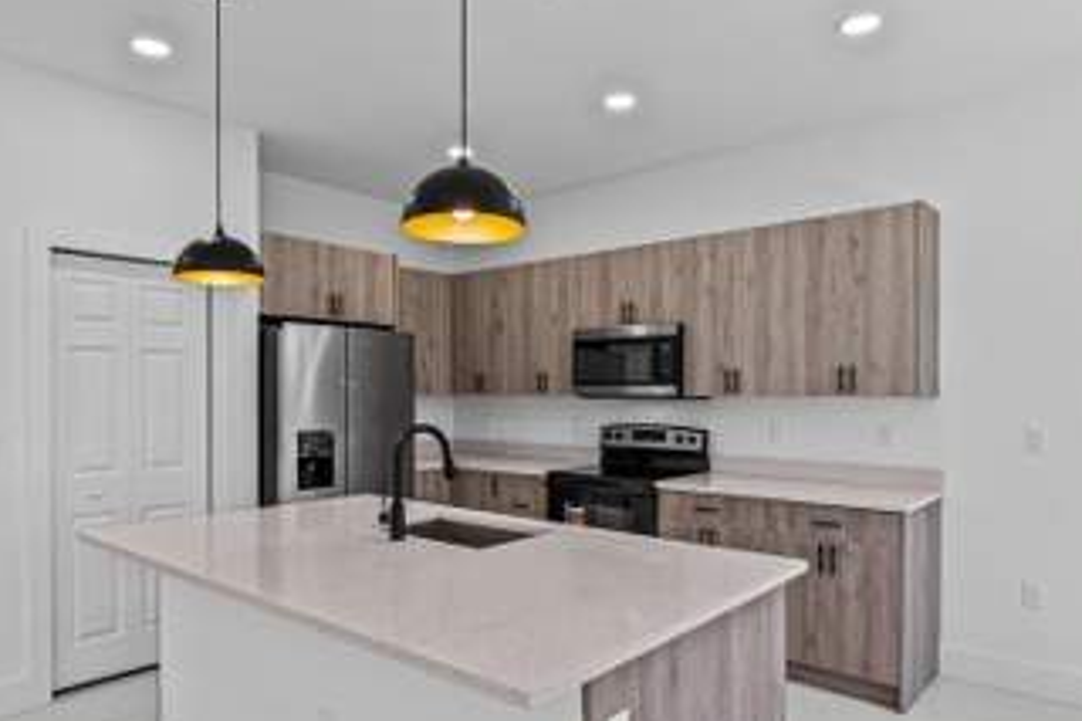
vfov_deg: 53.0
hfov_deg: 73.8
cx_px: 534
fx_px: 721
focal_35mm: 24
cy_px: 389
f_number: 9
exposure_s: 1/5
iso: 200
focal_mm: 16
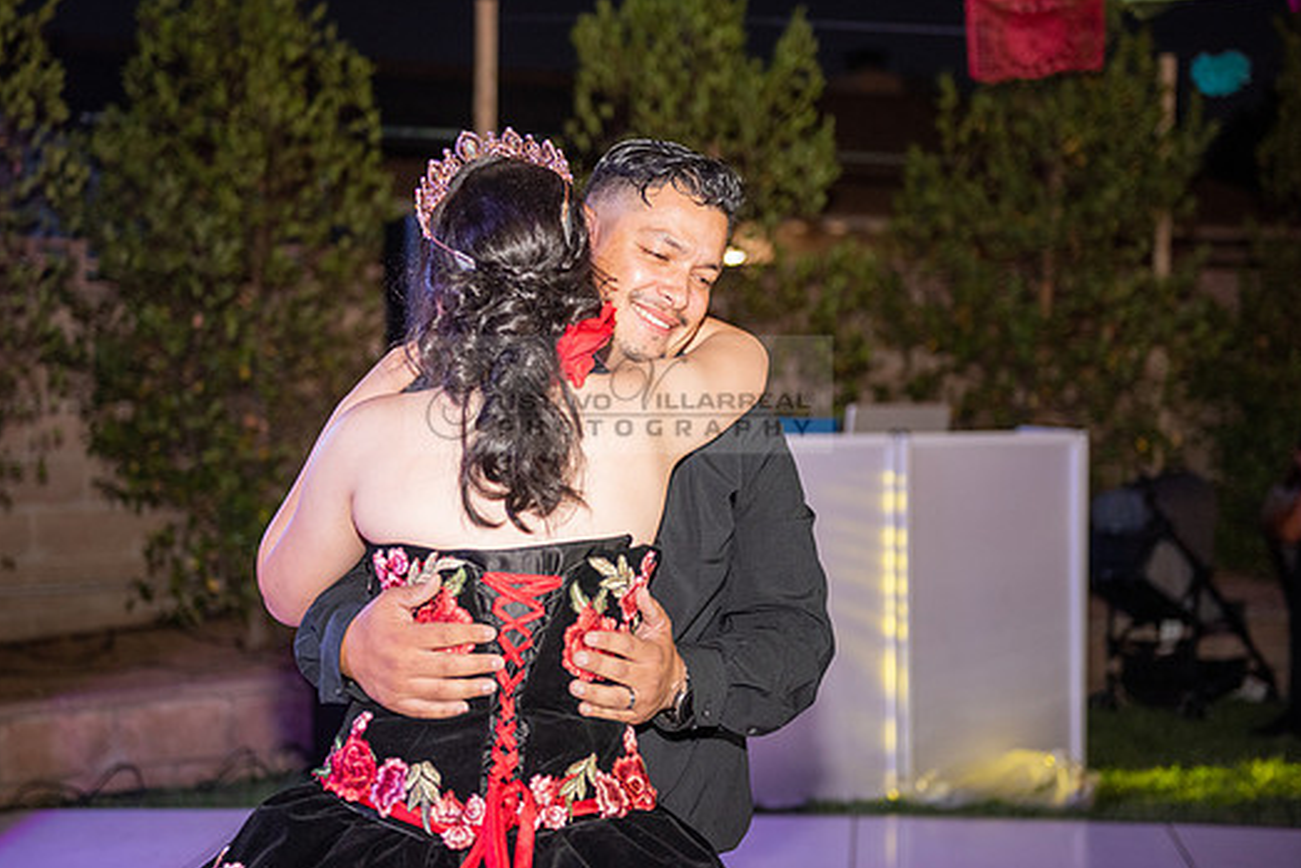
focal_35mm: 61
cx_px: 622
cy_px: 394
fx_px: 2205
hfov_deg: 32.9
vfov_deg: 22.3
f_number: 2.8
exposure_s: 1/200
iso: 1600
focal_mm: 55
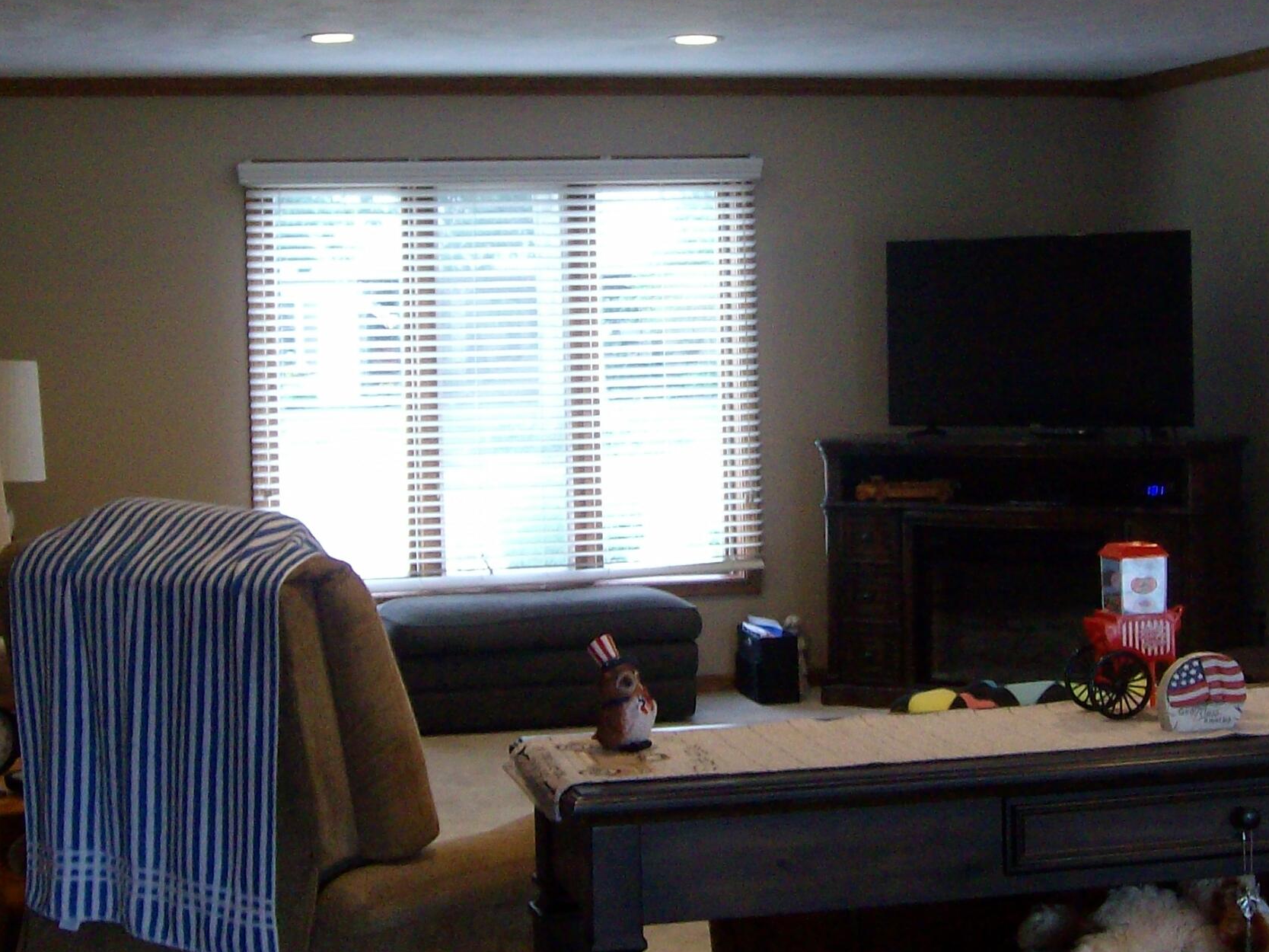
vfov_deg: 23.2
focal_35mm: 63
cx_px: 678
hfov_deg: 30.7
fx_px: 2309
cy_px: 311
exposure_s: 1/40
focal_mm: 5.8
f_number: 2.8
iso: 200
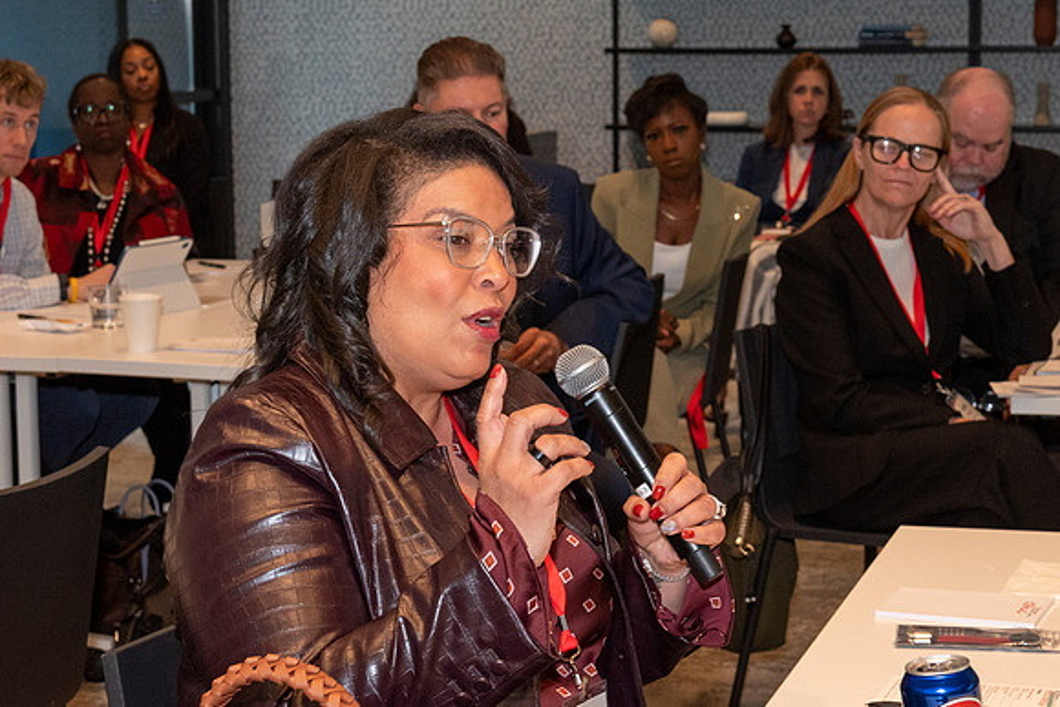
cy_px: 354
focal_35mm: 82
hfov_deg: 24.7
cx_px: 530
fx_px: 2422
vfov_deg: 16.6
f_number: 9
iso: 2000
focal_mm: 52
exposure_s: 1/60
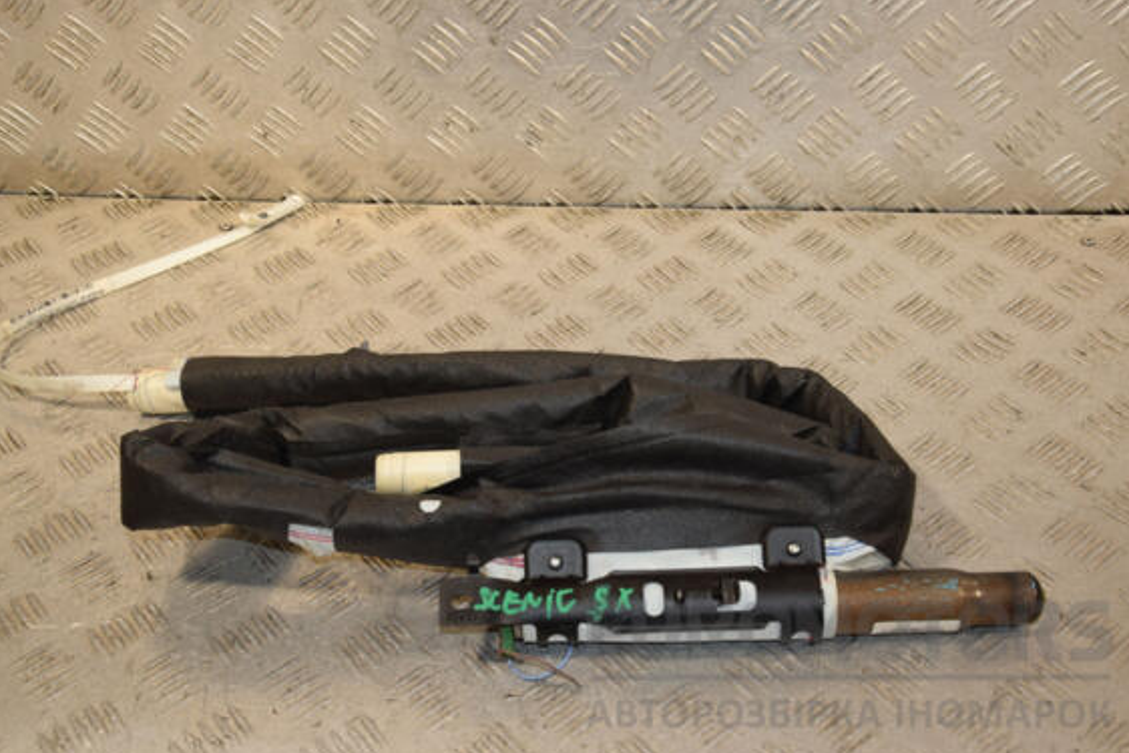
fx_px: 1506
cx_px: 548
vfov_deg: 28.1
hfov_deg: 41.1
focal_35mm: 48
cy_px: 363
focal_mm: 30
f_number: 6.3
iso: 800
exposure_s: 1/200
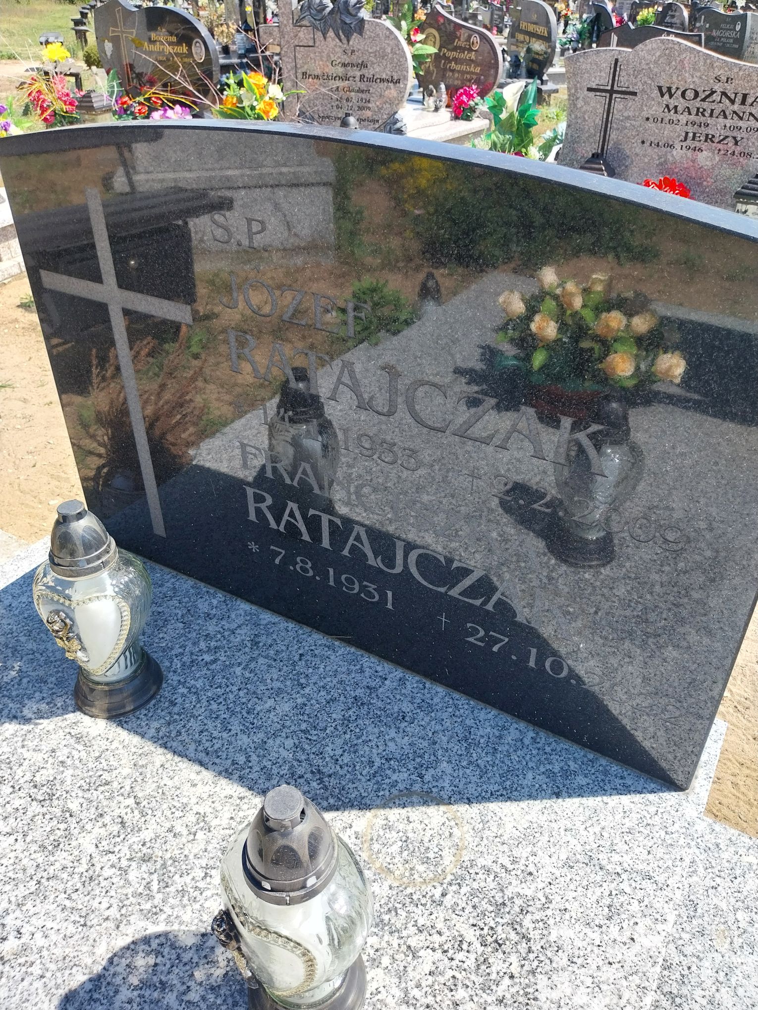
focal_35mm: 26
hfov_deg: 53.1
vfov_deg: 67.3
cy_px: 505
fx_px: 759
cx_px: 379
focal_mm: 4
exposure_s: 1/317
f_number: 1.8
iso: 25
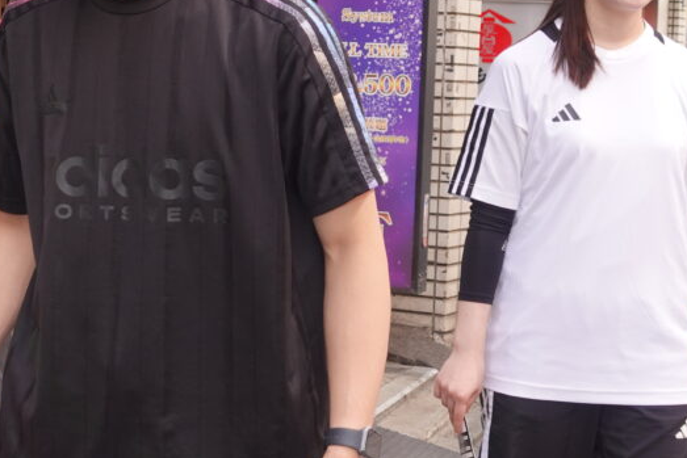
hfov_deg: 21.2
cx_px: 302
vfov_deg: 14.2
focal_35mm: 96
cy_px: 146
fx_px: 1832
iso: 125
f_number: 4
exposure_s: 1/160
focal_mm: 18.4
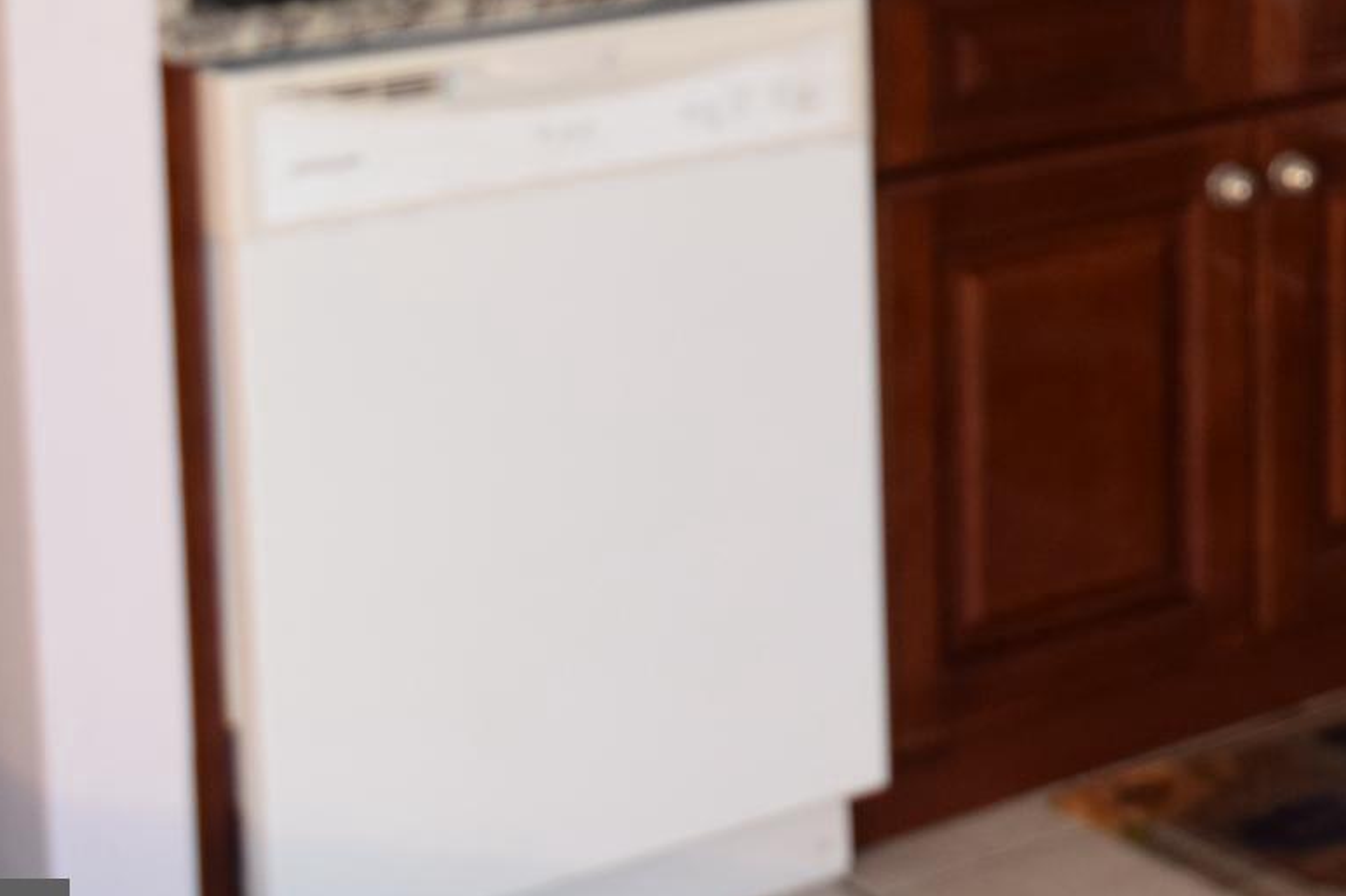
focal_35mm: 99
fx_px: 3713
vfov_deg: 13.4
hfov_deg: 19.7
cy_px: -182
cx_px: 1466
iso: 800
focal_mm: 25
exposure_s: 1/100
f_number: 5
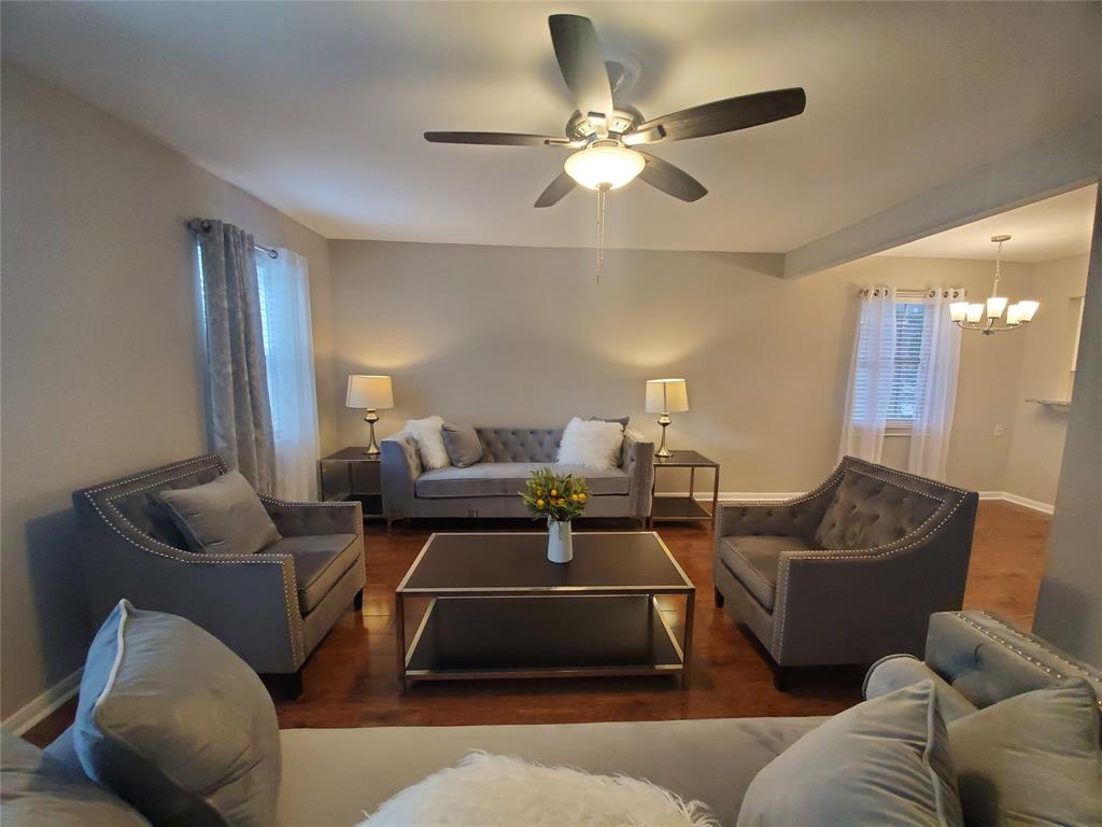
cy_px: 414
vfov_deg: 89.9
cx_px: 551
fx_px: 414
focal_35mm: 13
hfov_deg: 106.2
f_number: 2.2
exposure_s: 1/39
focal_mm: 1.8
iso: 400
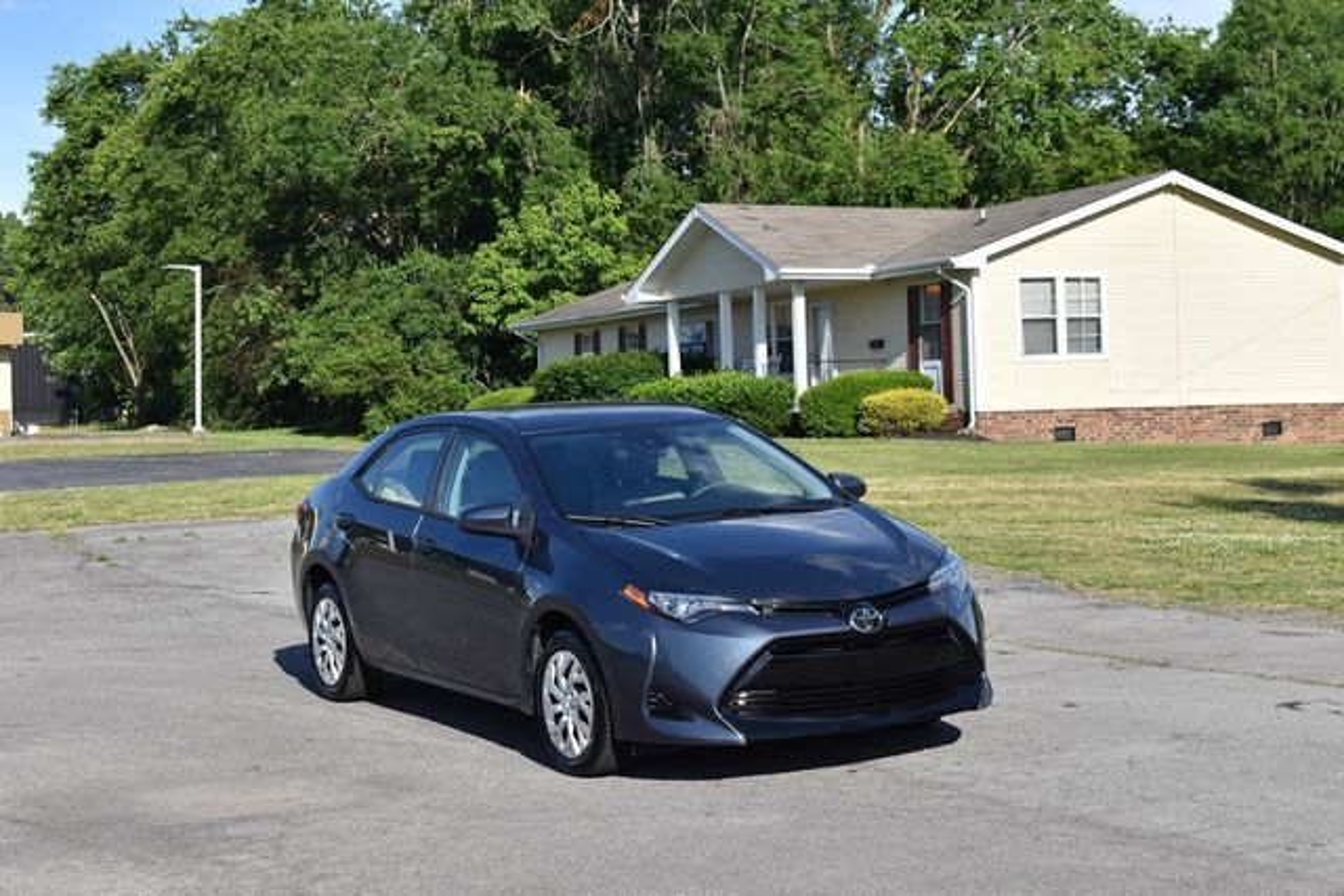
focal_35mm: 68
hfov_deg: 29.9
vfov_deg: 20.2
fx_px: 2520
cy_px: 448
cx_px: 672
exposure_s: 1/250
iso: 100
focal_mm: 45
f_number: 8
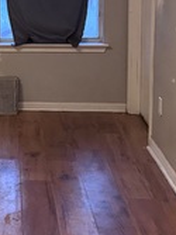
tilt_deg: -7.1
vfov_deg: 21.0
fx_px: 624
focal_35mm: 92
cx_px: -79
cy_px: 34
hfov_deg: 15.0
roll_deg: +2.8
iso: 640
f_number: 1.78
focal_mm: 6.76
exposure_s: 1/60
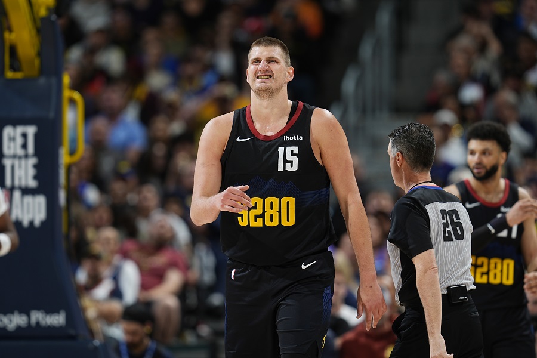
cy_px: 179
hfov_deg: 5.2
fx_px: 5966
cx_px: 268
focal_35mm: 400
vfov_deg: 3.4
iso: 320
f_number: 3.5
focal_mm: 400
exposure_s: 1/1600
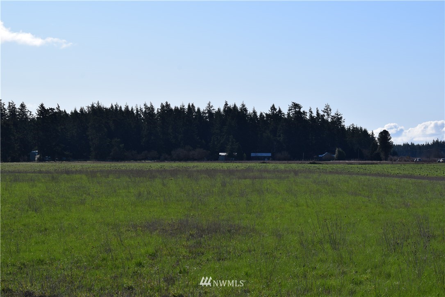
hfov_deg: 24.6
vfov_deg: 16.6
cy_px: 148
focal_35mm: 82
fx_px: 1020
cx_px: 222
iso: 200
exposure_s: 1/400
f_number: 10
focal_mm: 55
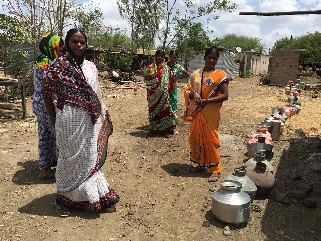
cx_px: 160
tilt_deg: -10.0
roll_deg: -1.6
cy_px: 120
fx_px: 269
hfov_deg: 61.7
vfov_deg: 48.2
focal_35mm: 29
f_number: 2.2
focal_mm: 4.15
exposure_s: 1/1789
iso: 25
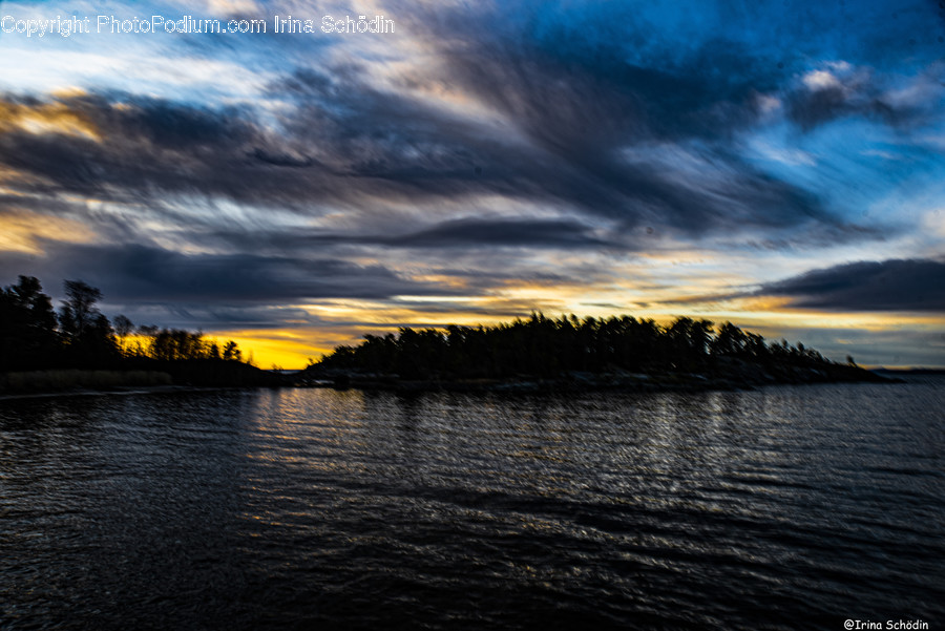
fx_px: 840
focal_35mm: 32
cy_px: 316
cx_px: 472
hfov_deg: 58.7
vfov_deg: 41.2
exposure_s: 1/20
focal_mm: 32
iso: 100
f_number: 13
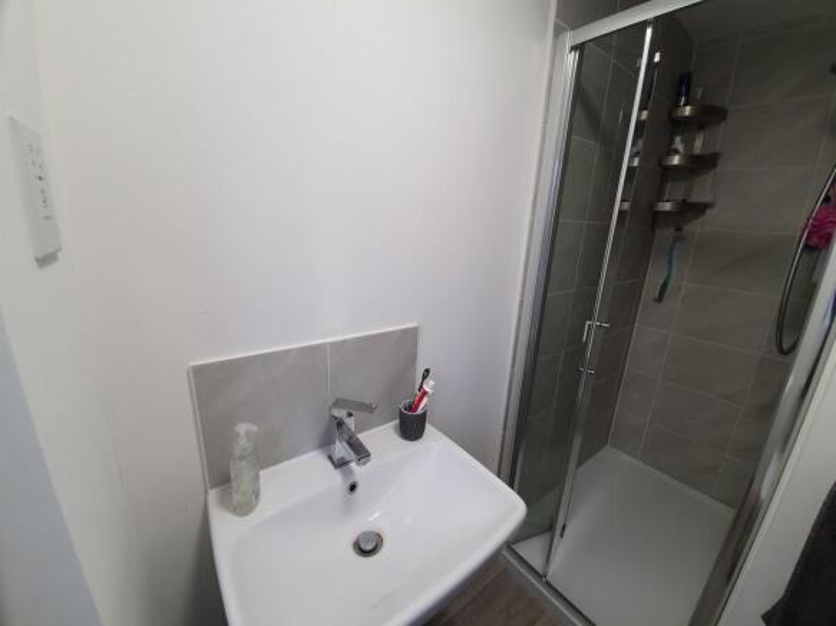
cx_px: 418
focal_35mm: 13
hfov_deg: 106.2
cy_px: 313
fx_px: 314
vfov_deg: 89.9
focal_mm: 1.8
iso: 125
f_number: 2.2
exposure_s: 1/50
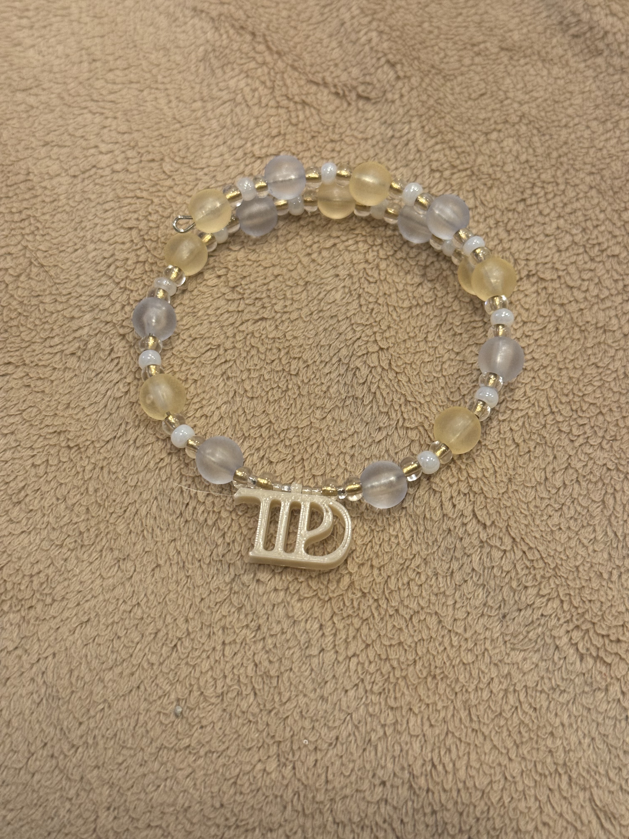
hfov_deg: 30.3
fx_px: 1163
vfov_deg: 39.7
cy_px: 420
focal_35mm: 48
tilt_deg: -63.9
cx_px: 314
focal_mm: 6.76
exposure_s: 1/60
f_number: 1.78
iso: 125
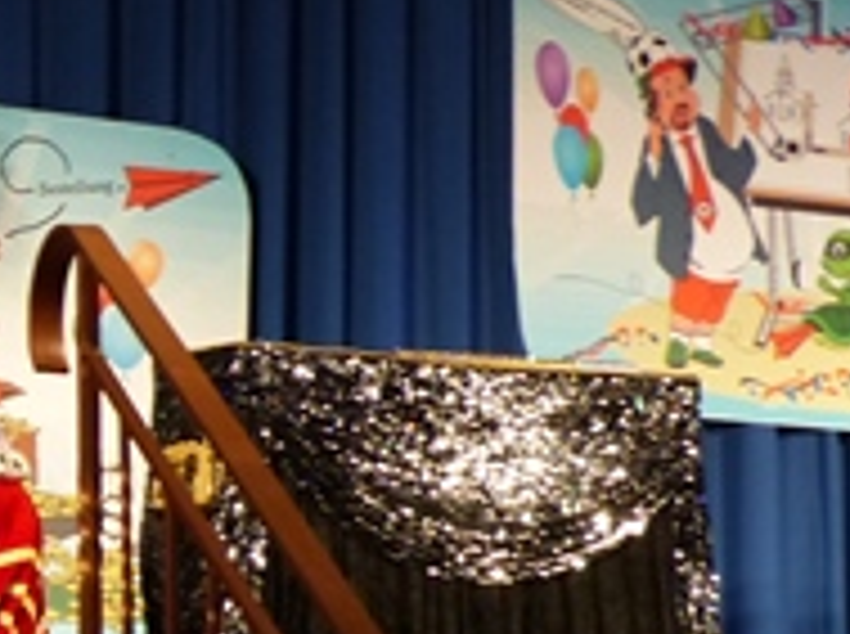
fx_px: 3162
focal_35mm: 129
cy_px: 486
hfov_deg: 14.1
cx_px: -499
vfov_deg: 11.4
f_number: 2.8
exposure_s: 1/60
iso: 250
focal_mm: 6.8
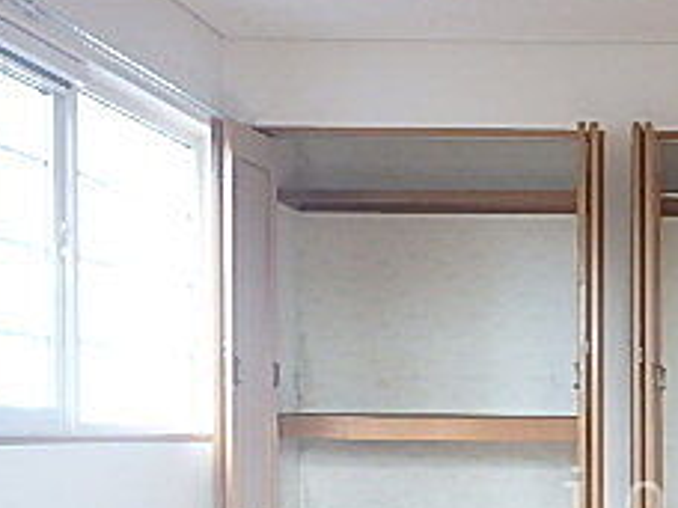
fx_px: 1156
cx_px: 761
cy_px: 502
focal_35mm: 59
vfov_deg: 23.8
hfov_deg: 29.3
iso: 200
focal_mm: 3.7
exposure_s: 1/40
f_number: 3.5
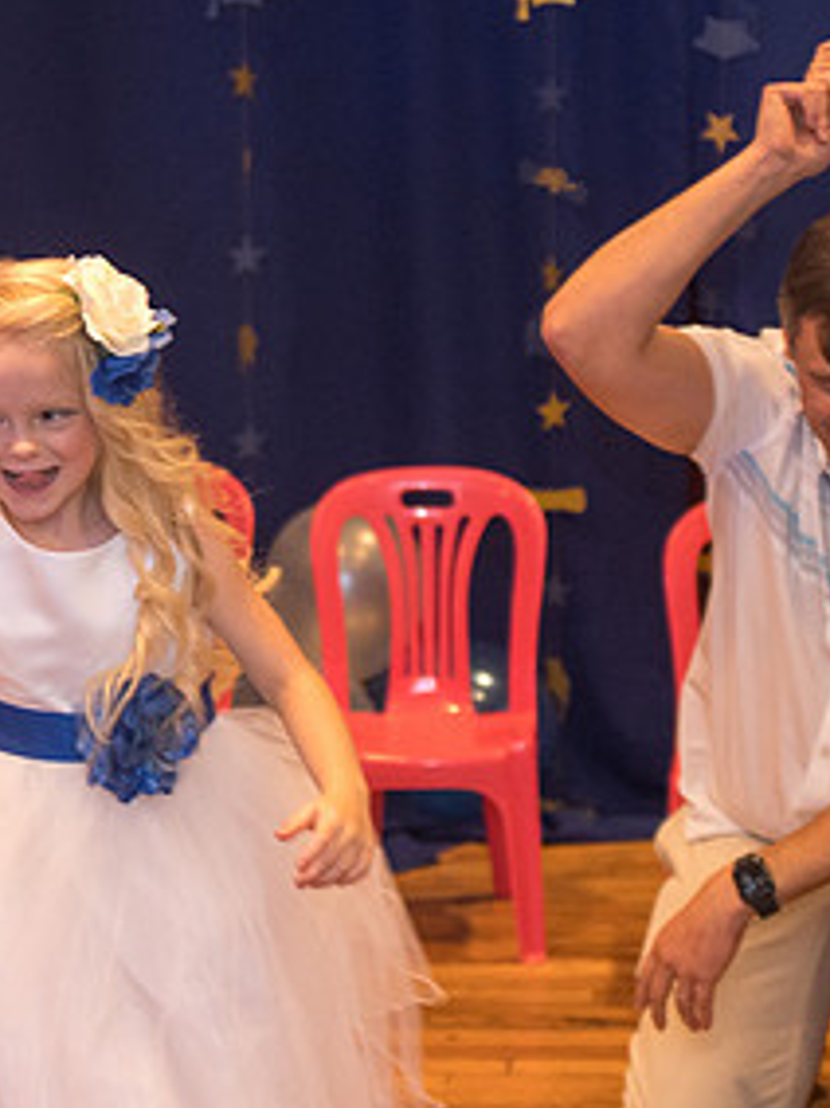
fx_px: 4415
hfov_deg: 10.7
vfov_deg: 14.3
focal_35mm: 138
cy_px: 425
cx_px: 219
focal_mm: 70
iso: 3200
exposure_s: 1/200
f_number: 2.8
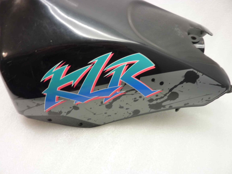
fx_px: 168
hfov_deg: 69.4
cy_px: 87
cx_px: 116
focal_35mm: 25
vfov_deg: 54.9
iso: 125
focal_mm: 4.1
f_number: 3.3
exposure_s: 1/8
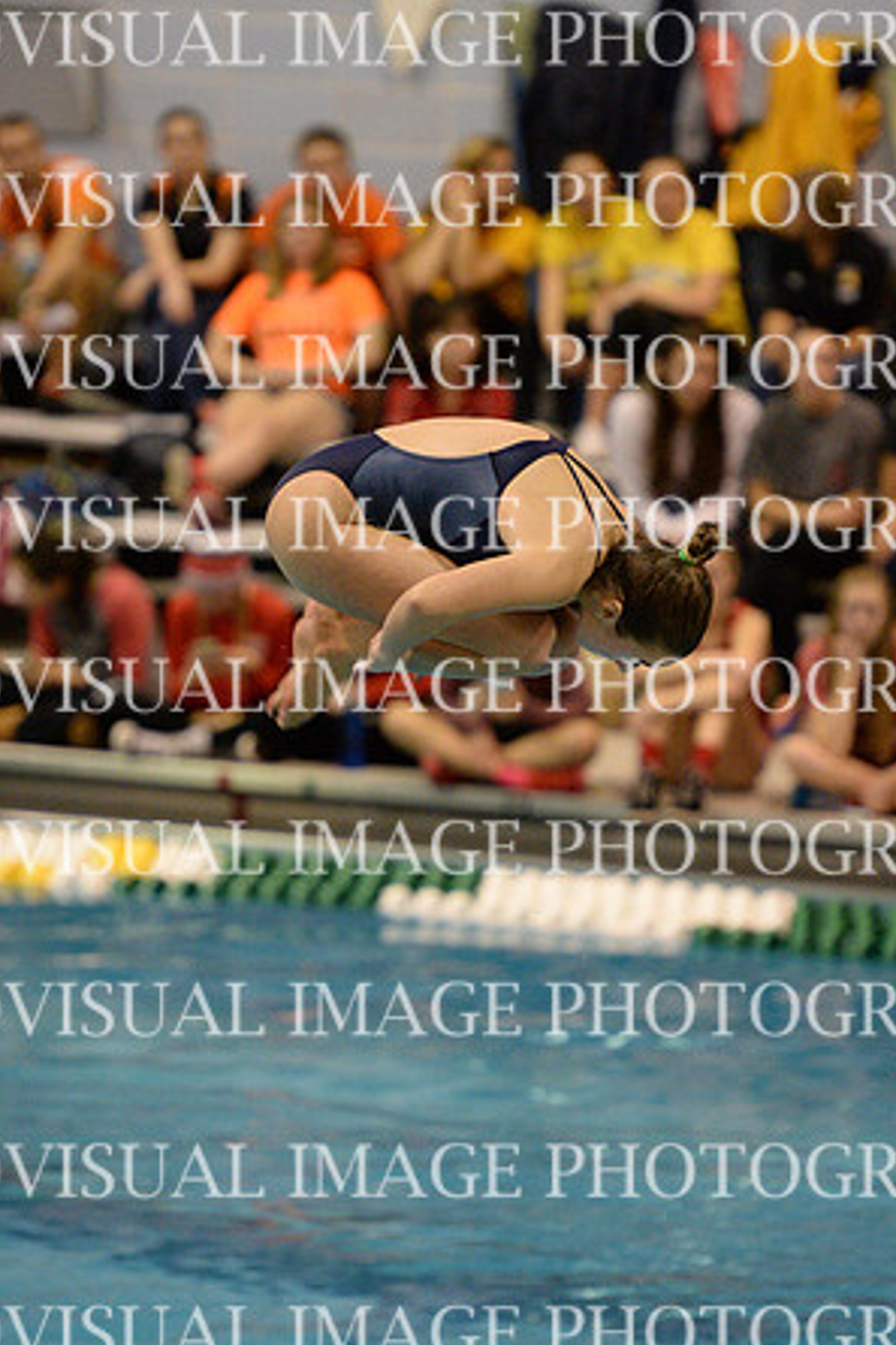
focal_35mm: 234
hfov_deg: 5.9
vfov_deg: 8.8
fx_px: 8742
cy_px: 603
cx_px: 525
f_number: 2.8
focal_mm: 180
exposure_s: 1/500
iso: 8000
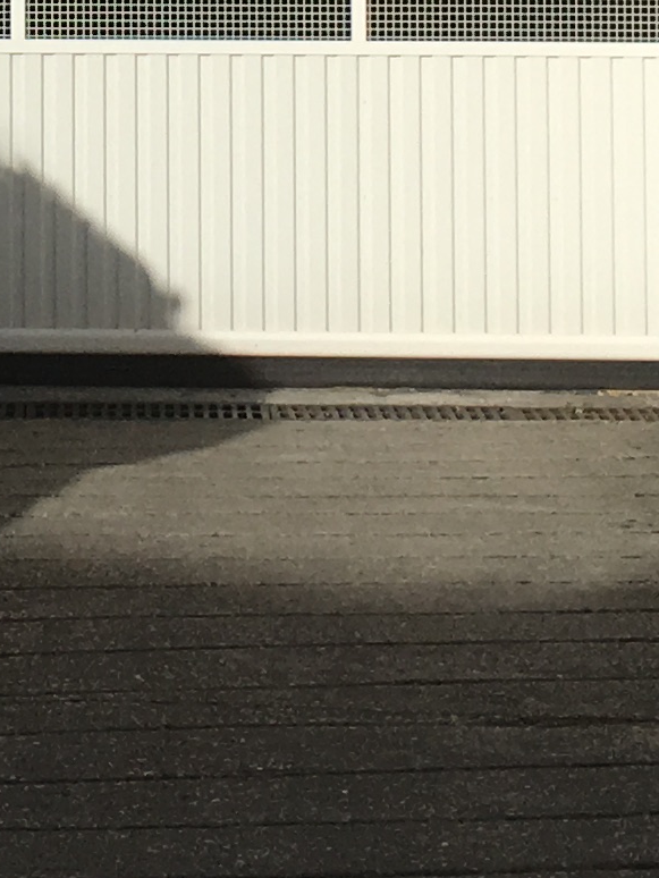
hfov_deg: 9.7
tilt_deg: +0.6
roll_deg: -0.9
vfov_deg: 12.2
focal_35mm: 151
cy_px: -567
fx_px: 3831
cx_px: -158
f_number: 2.2
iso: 25
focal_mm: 4.15
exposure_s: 1/3077
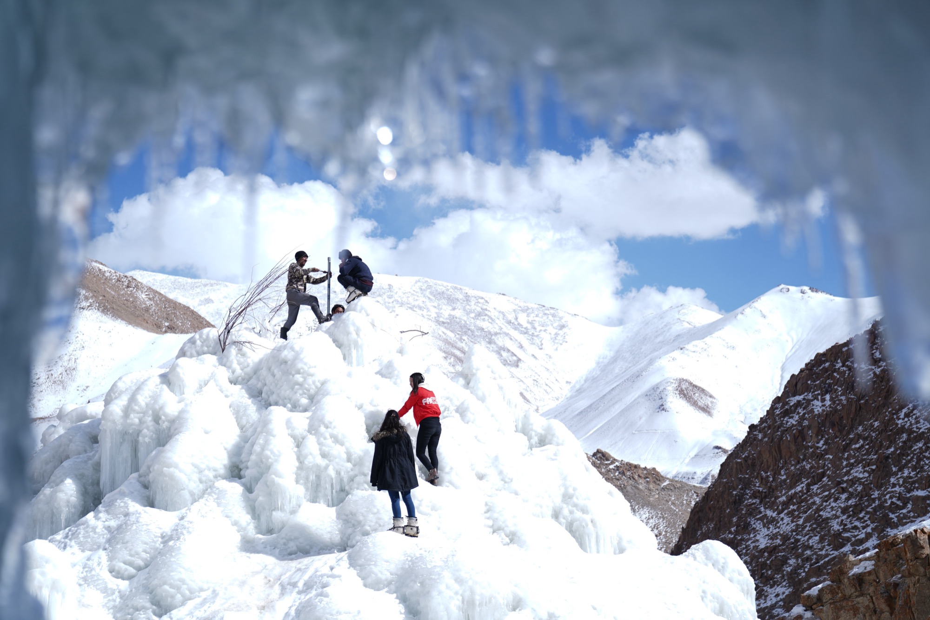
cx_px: 465
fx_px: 1266
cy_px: 310
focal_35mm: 49
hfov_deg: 40.3
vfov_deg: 27.5
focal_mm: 49
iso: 64
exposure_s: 1/1600
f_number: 2.8
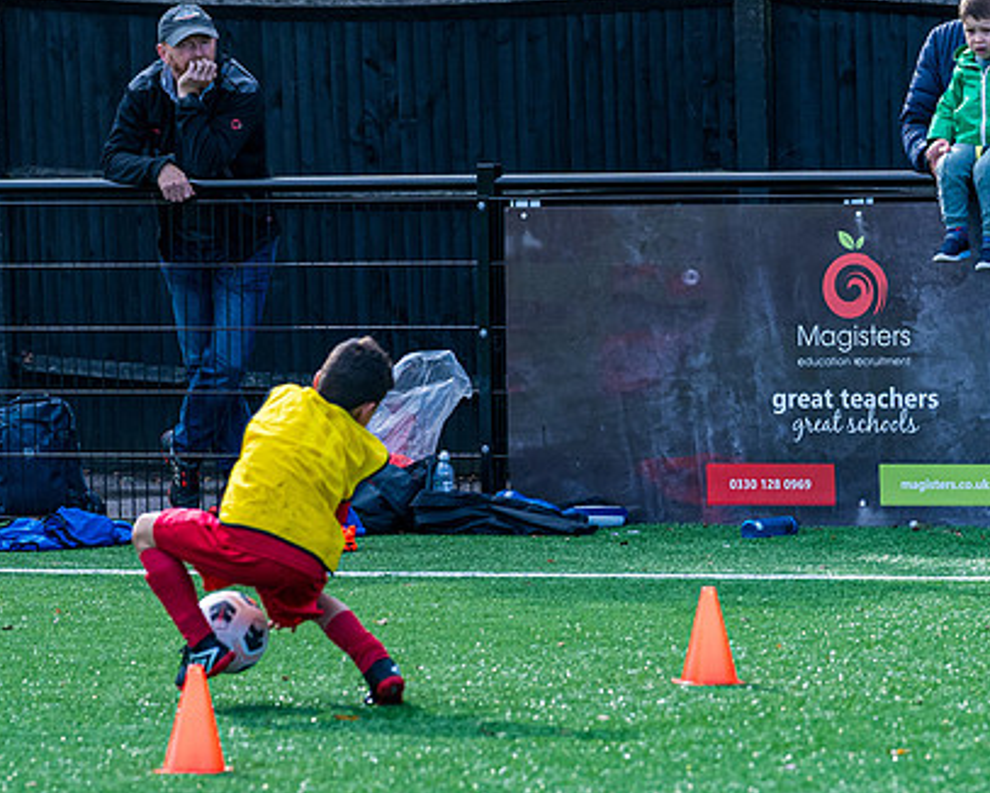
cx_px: 583
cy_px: 441
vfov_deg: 4.2
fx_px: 10788
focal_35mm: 368
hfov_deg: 5.3
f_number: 4
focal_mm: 135
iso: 400
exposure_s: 1/1000
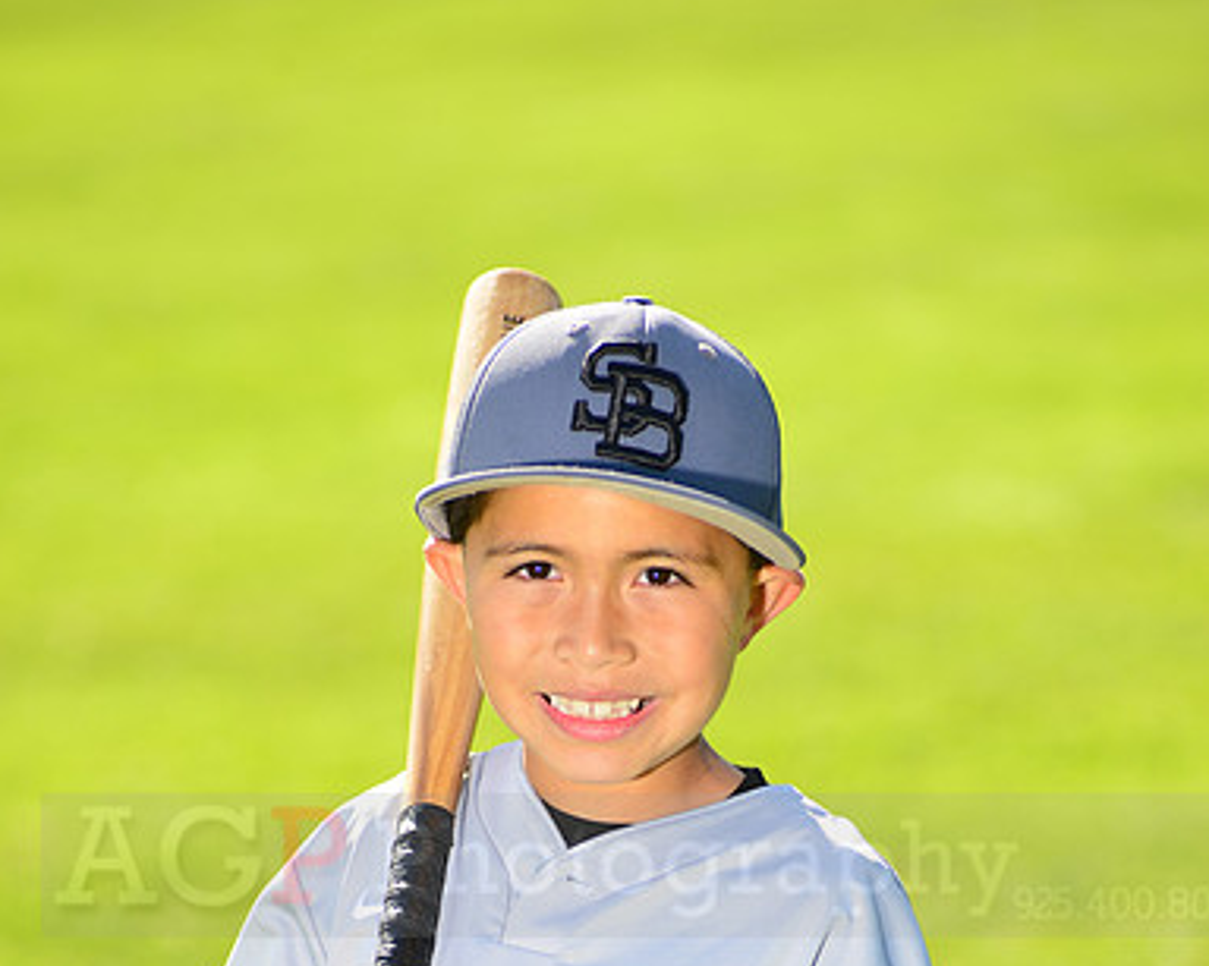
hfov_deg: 8.0
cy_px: 837
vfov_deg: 6.4
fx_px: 8621
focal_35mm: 241
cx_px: 603
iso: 100
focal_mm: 170
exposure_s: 1/250
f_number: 5
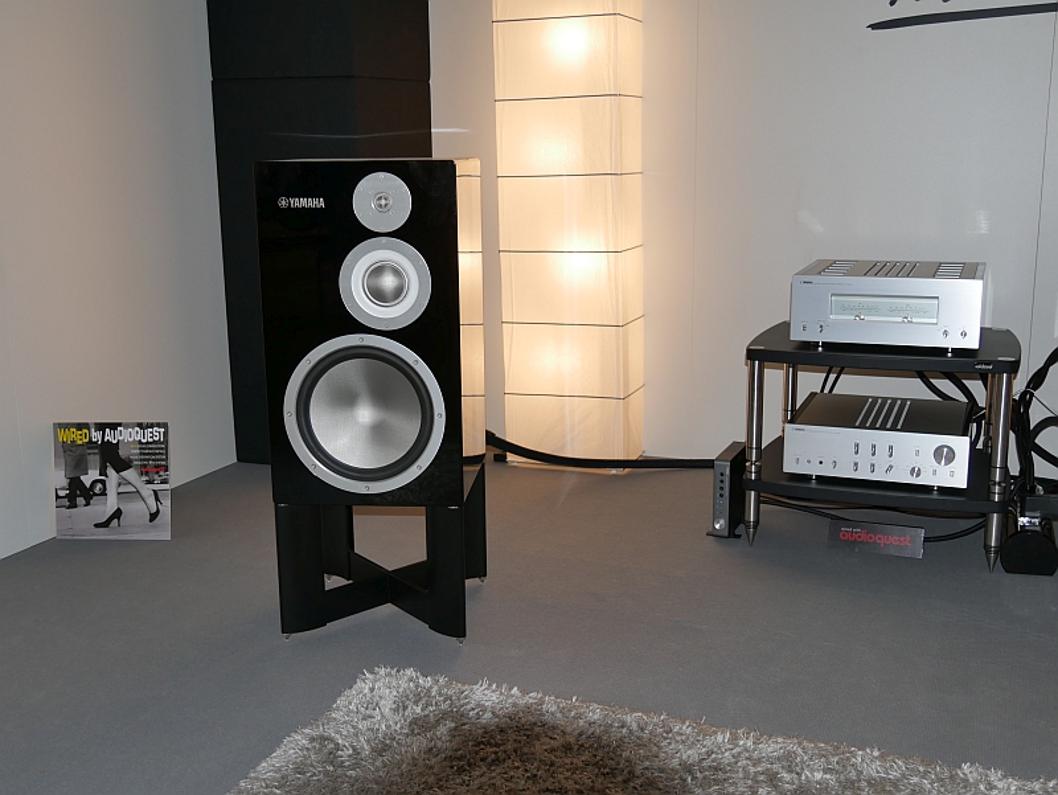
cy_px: 398
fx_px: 1162
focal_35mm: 38
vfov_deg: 37.8
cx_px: 529
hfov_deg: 49.0
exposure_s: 1/100
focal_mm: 19
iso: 200
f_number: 3.8
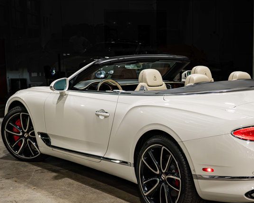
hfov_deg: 27.6
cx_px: 186
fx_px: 511
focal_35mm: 68
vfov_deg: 22.4
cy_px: 126
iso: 1250
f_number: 4
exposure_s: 1/125
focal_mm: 38
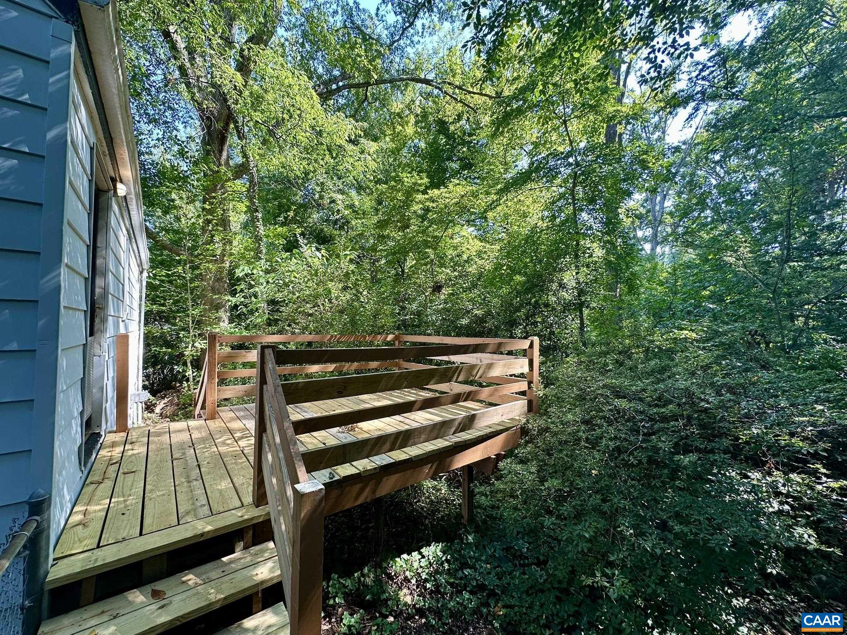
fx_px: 343
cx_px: 424
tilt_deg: +2.9
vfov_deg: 85.7
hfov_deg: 102.1
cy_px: 318
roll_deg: -0.8
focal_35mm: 14
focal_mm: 2.22
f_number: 2.2
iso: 40
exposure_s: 1/99
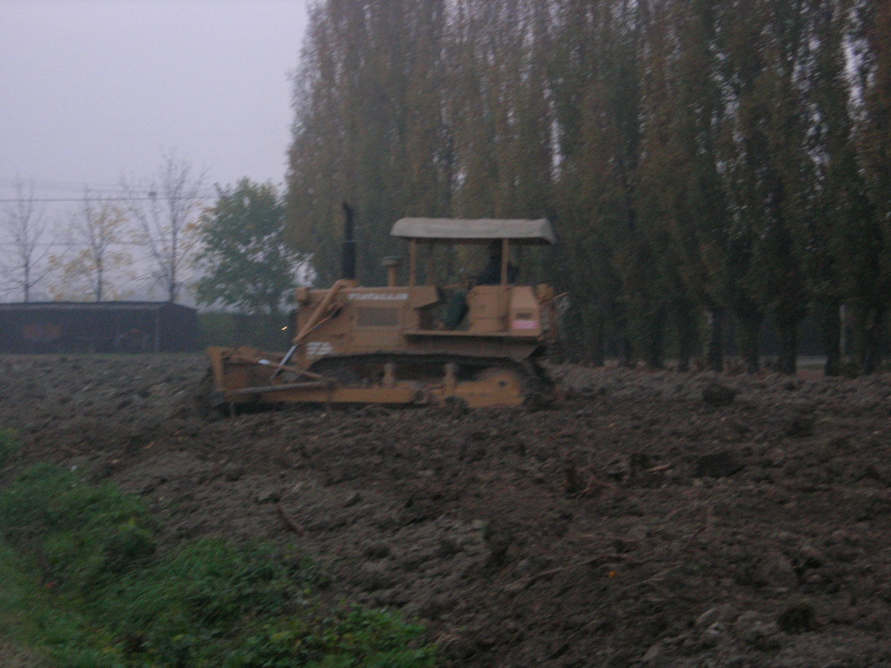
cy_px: 334
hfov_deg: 23.8
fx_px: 2111
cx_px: 446
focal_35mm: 82
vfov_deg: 18.0
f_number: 4
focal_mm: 17
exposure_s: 1/60
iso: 200
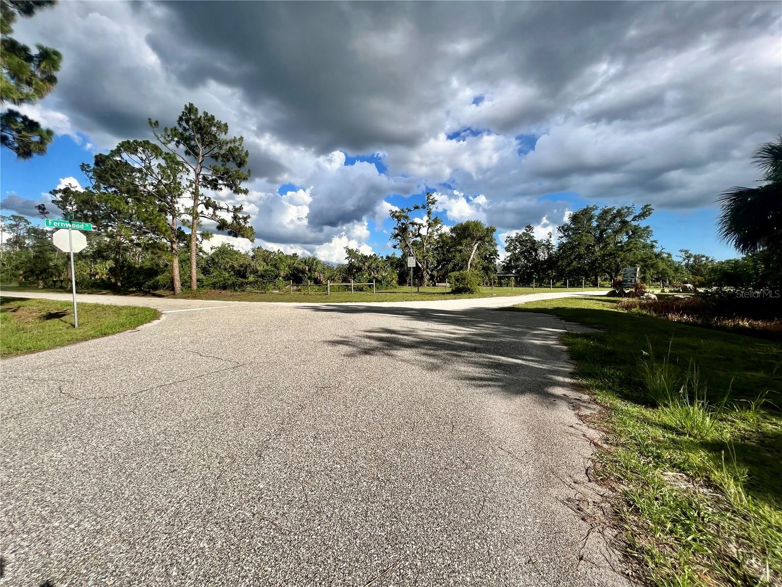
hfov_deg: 106.2
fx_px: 294
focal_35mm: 13
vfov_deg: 89.9
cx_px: 391
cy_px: 294
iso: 32
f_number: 1.8
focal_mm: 1.57
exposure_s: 1/2222
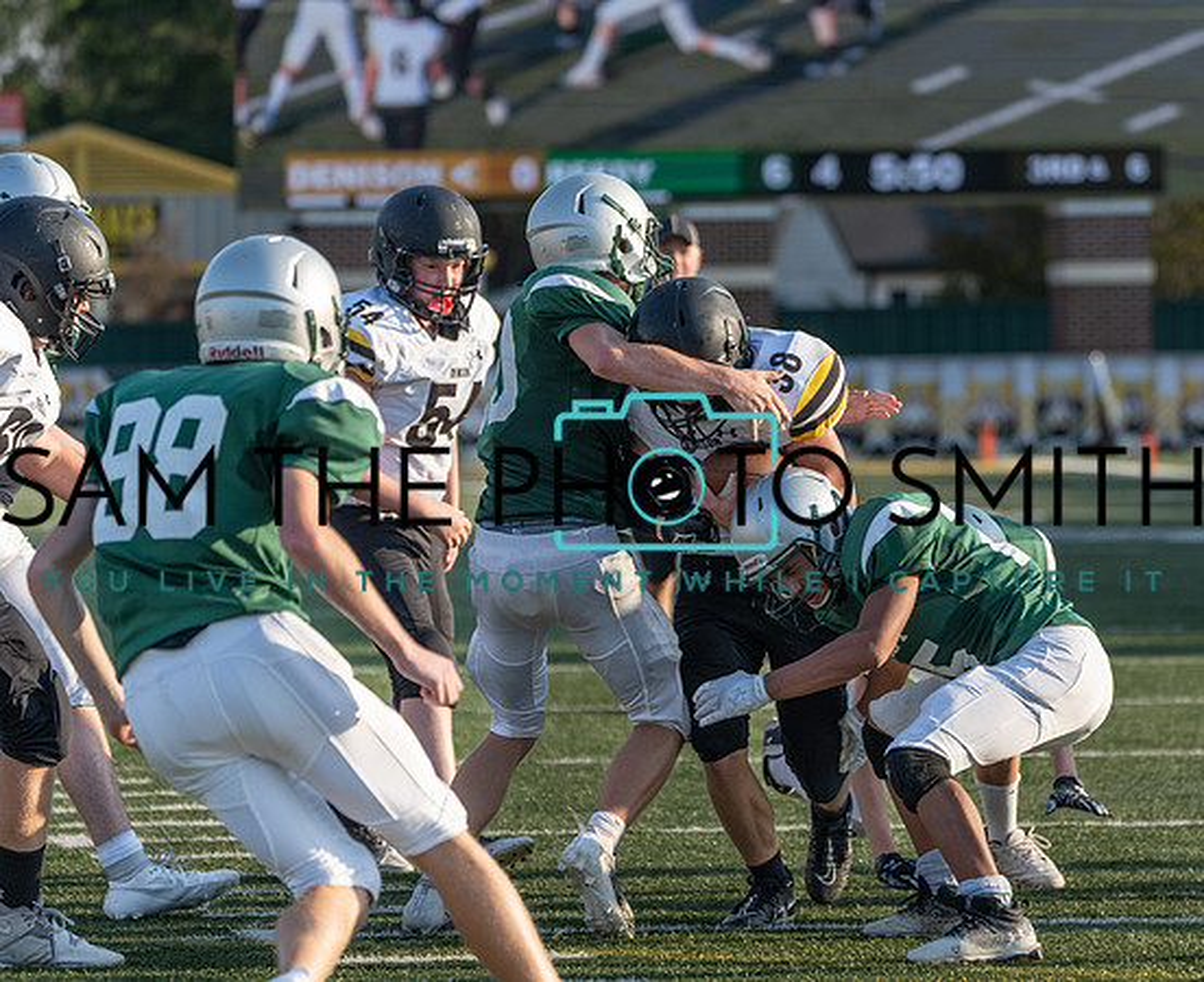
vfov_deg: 5.5
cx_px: 800
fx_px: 10262
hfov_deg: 6.7
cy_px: 537
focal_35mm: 286
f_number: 5.6
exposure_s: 1/1250
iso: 500
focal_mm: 221
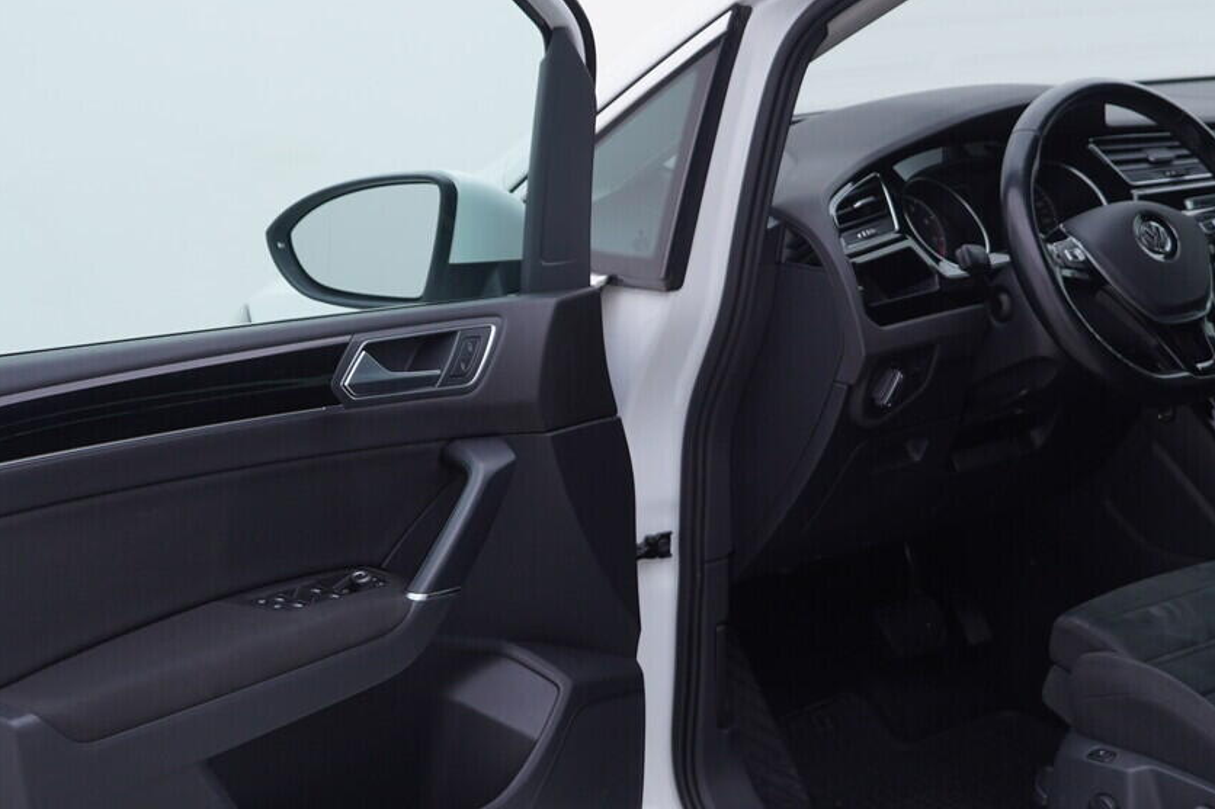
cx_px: 623
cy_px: 402
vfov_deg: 21.9
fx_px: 2092
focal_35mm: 62
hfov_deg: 32.4
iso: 125
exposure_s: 1/60
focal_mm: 24
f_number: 3.5
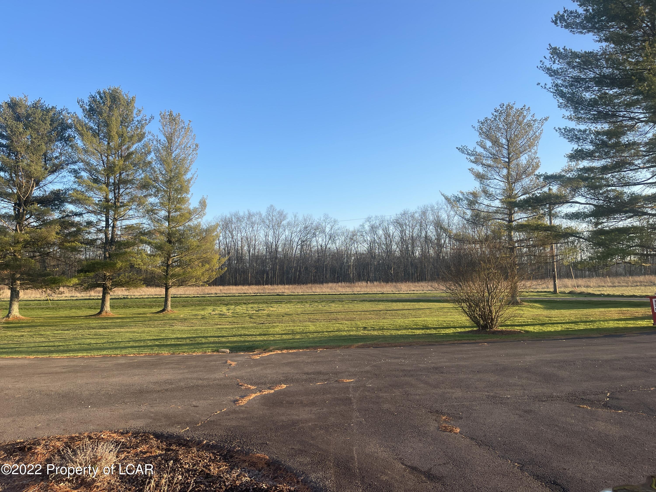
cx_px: 328
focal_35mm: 26
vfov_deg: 53.1
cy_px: 246
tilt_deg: +2.9
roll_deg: -0.4
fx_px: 493
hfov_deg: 67.3
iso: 32
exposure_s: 1/1048
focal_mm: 5.1
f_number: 1.6
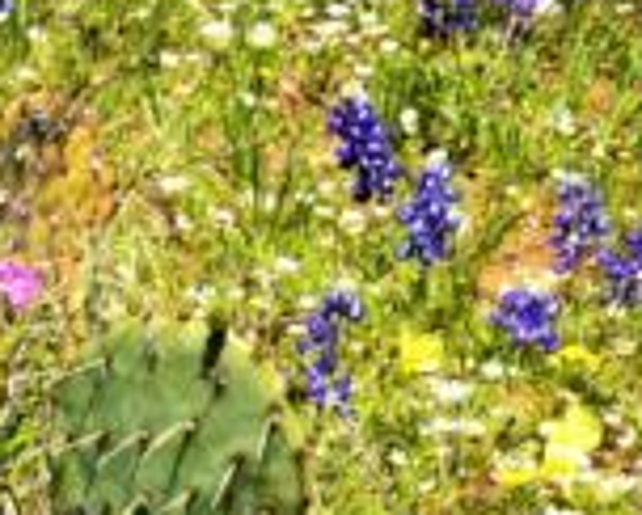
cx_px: -427
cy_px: 770
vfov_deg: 8.0
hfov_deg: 9.8
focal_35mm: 189
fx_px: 3596
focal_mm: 32
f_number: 16
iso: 200
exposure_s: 1/125
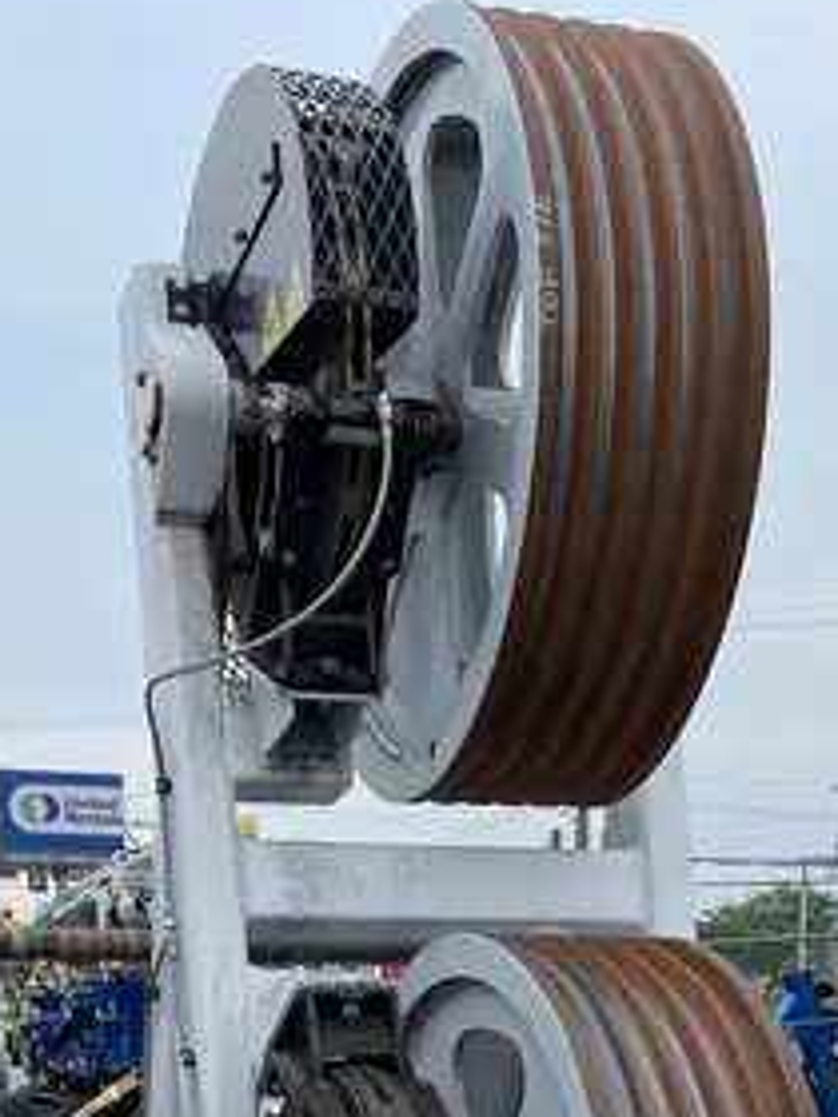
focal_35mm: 68
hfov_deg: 21.6
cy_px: 1402
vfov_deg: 25.2
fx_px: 2195
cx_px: 443
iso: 50
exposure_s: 1/1453
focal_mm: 4.2
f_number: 1.6
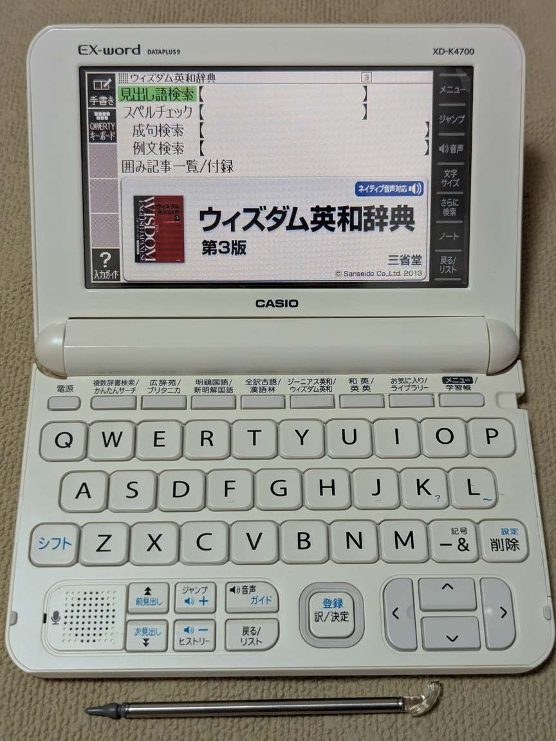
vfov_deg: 39.7
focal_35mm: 48
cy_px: 370
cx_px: 278
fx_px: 1028
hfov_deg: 30.3
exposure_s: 1/222
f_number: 1.85
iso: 445
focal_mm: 6.81
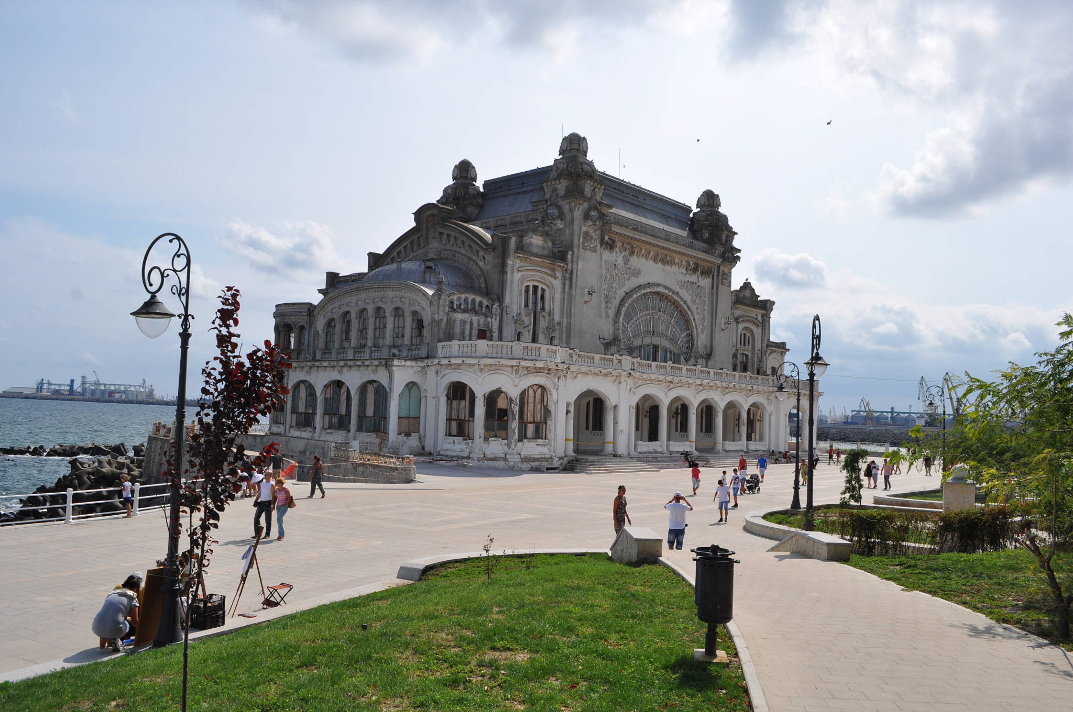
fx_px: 804
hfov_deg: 67.4
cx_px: 536
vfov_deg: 47.8
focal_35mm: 27
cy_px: 356
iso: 200
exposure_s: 1/500
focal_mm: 18
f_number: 11
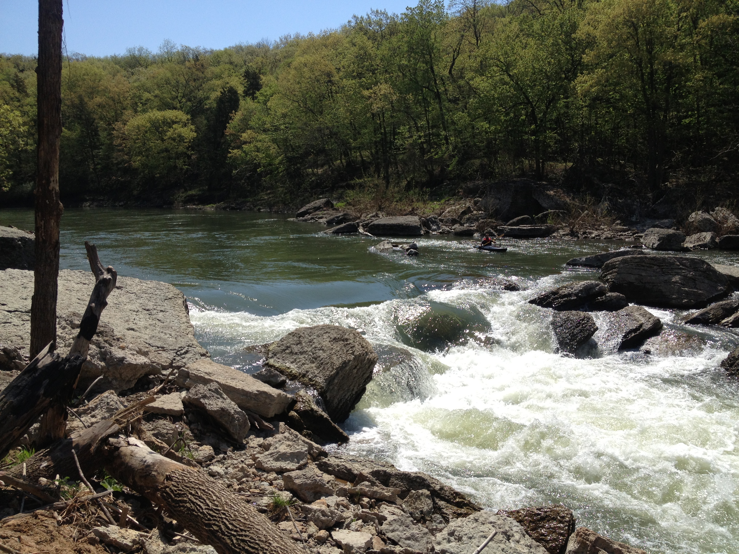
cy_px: 277
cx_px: 370
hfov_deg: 52.6
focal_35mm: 35
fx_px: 747
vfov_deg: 40.7
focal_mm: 4.28
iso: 50
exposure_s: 1/2304
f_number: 2.4
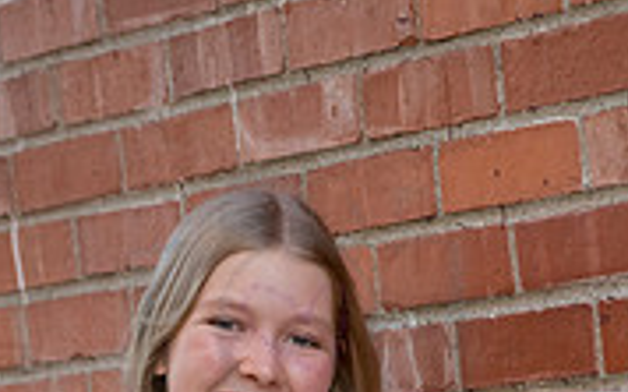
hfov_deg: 7.8
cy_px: 643
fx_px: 4635
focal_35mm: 271
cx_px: 310
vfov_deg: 4.8
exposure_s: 1/500
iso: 800
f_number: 5
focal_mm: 105
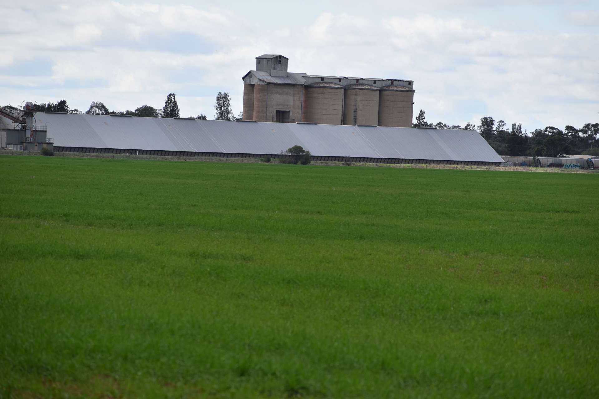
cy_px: 200
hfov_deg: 7.0
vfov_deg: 4.7
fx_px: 4866
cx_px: 300
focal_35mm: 292
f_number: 6.3
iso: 200
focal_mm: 195
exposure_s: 1/640
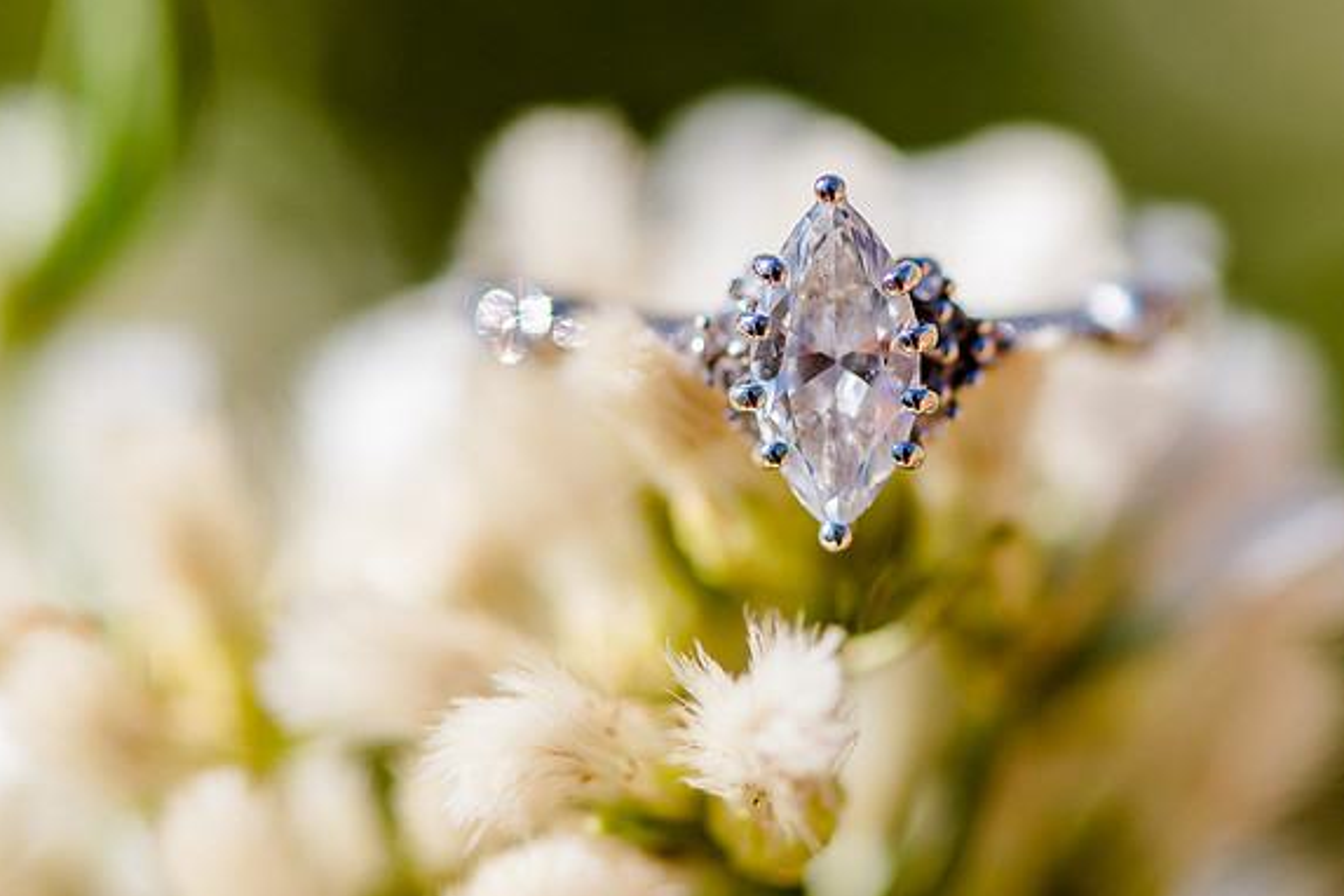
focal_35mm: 147
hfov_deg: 14.0
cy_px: 335
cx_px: 656
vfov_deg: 9.3
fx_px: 5488
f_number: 5.6
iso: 200
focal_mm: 105
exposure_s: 1/2500
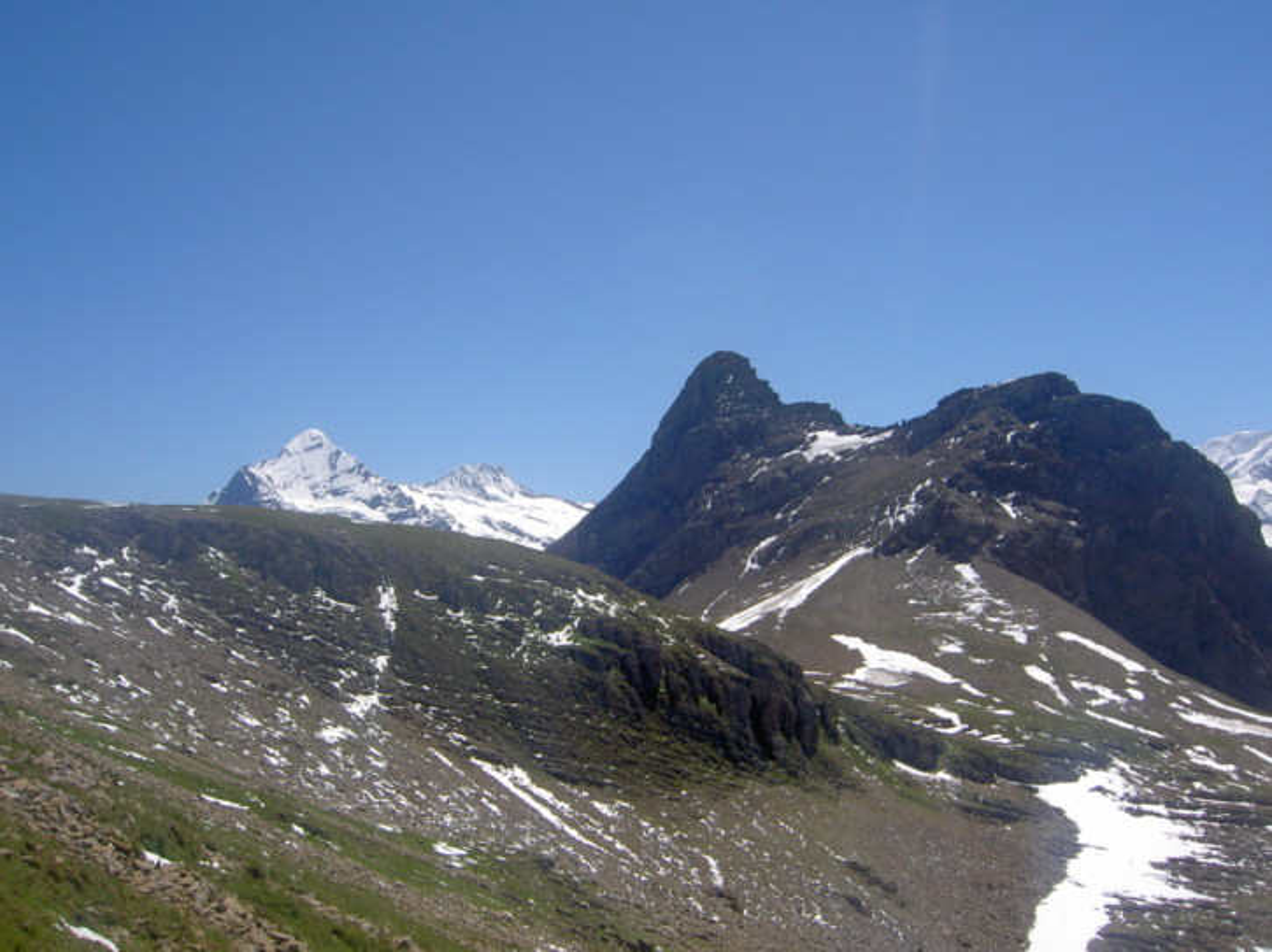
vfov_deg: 41.8
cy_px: 476
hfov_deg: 54.0
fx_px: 1249
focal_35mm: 34
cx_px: 636
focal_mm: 5.6
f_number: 4.7
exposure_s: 1/640
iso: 50
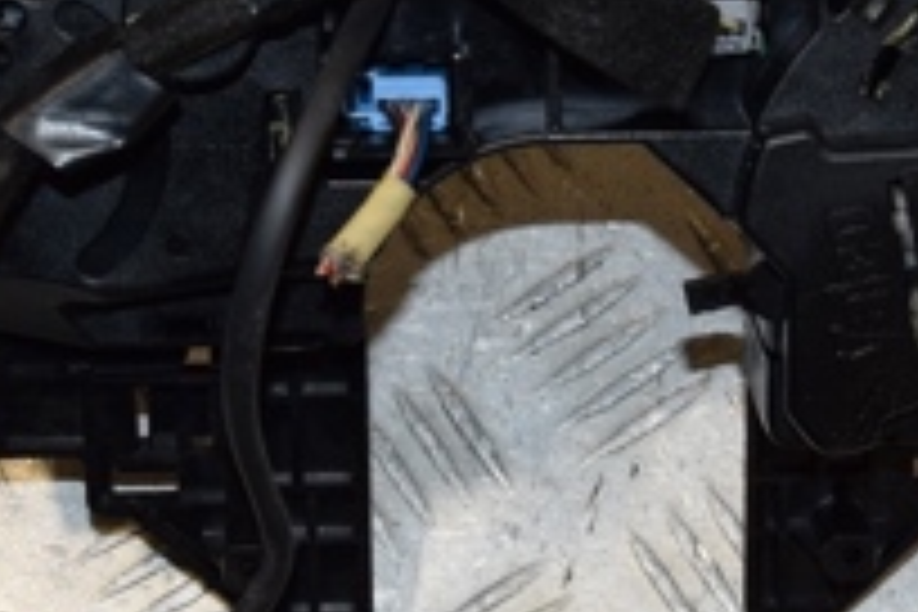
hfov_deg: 17.4
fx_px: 2998
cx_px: 526
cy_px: 81
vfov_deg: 11.6
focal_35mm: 118
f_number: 13
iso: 800
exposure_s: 1/200
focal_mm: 25
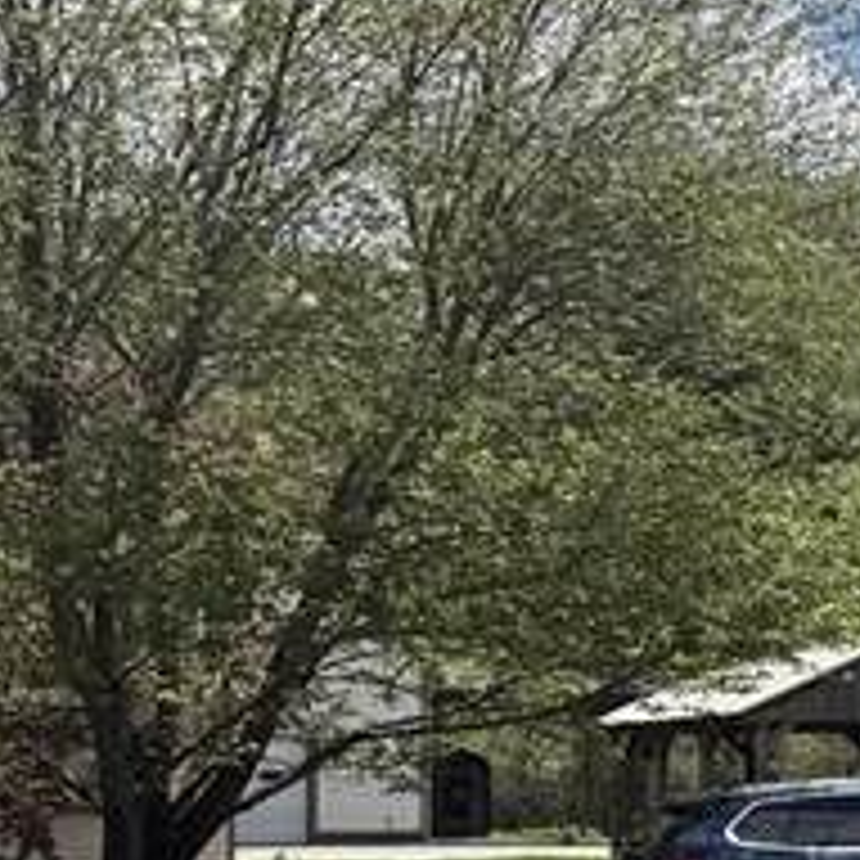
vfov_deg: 15.2
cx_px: 2143
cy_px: 657
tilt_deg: +2.7
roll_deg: +1.2
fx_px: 3204
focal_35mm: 114
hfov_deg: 12.0
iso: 80
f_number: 1.78
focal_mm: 6.76
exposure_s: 1/4975
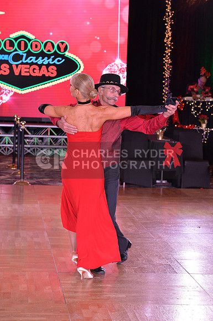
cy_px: 160
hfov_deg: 12.4
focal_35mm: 110
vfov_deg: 18.6
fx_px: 979
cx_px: 106
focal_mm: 110
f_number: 6.3
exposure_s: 1/250
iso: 2000
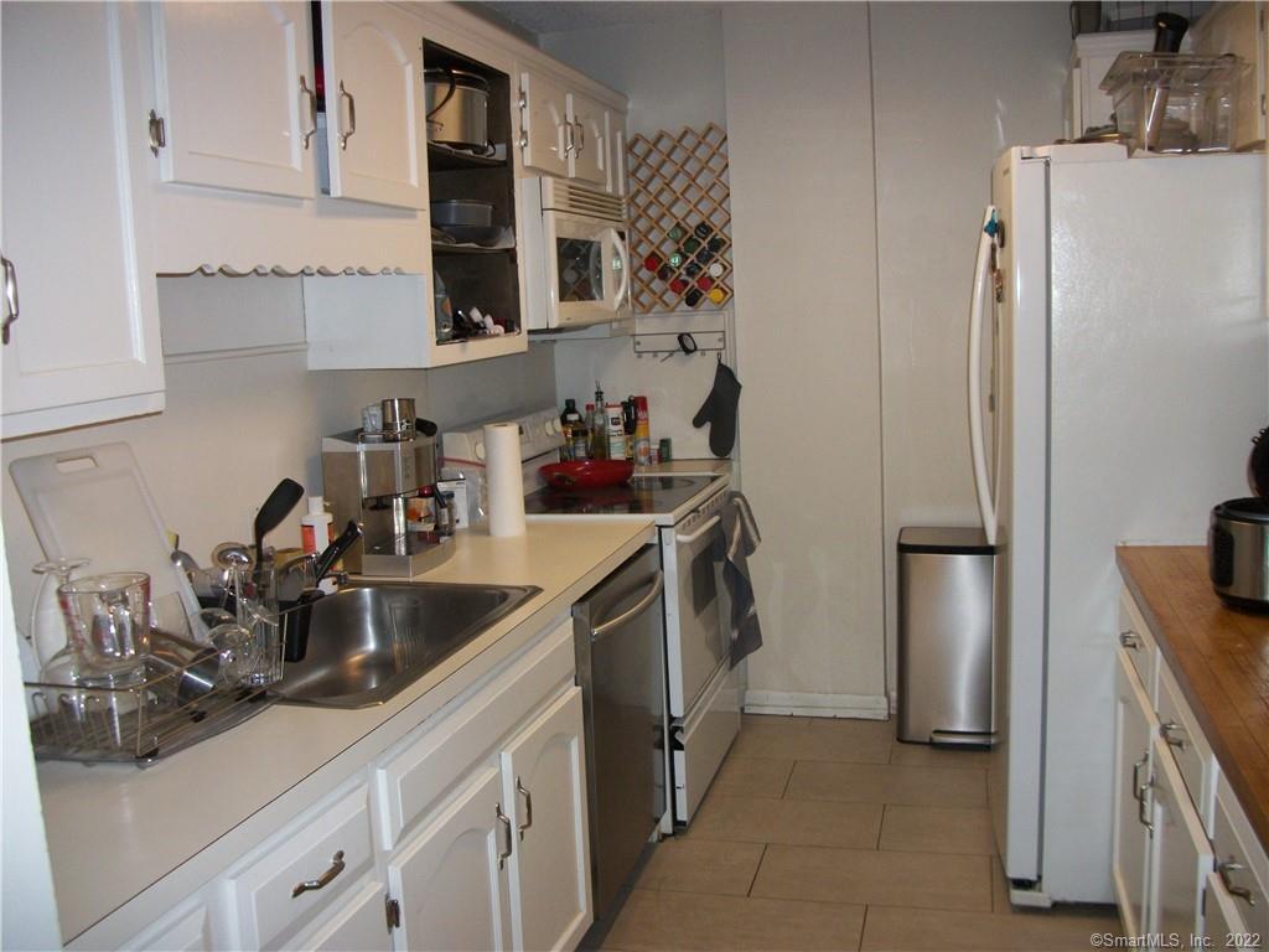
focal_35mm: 32
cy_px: 476
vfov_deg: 44.2
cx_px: 634
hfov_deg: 56.8
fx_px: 1173
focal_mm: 5.7
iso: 160
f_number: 2.9
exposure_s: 1/60
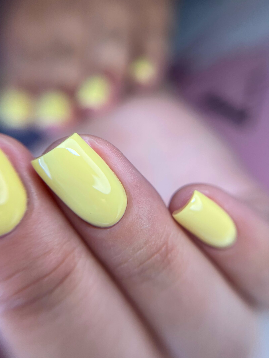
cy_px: 161
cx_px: 156
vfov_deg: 58.2
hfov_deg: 45.3
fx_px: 321
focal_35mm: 31
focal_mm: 5.7
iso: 50
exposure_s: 1/355
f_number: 1.5
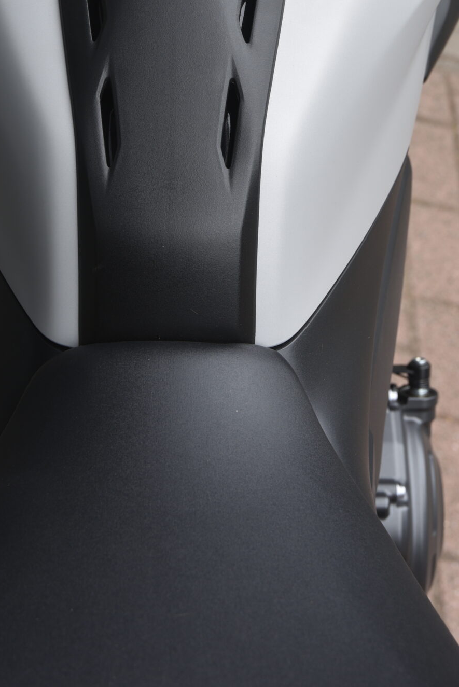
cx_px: 231
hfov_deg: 16.1
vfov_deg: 23.2
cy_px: 45
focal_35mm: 85
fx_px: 1623
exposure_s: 1/125
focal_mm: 44
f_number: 5.6
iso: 100
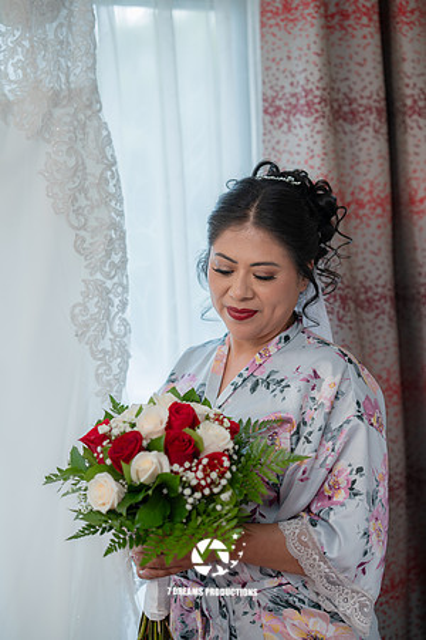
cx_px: 213
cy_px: 320
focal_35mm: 85
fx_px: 1509
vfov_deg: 23.9
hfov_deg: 16.1
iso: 125
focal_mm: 85
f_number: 2
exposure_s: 1/125
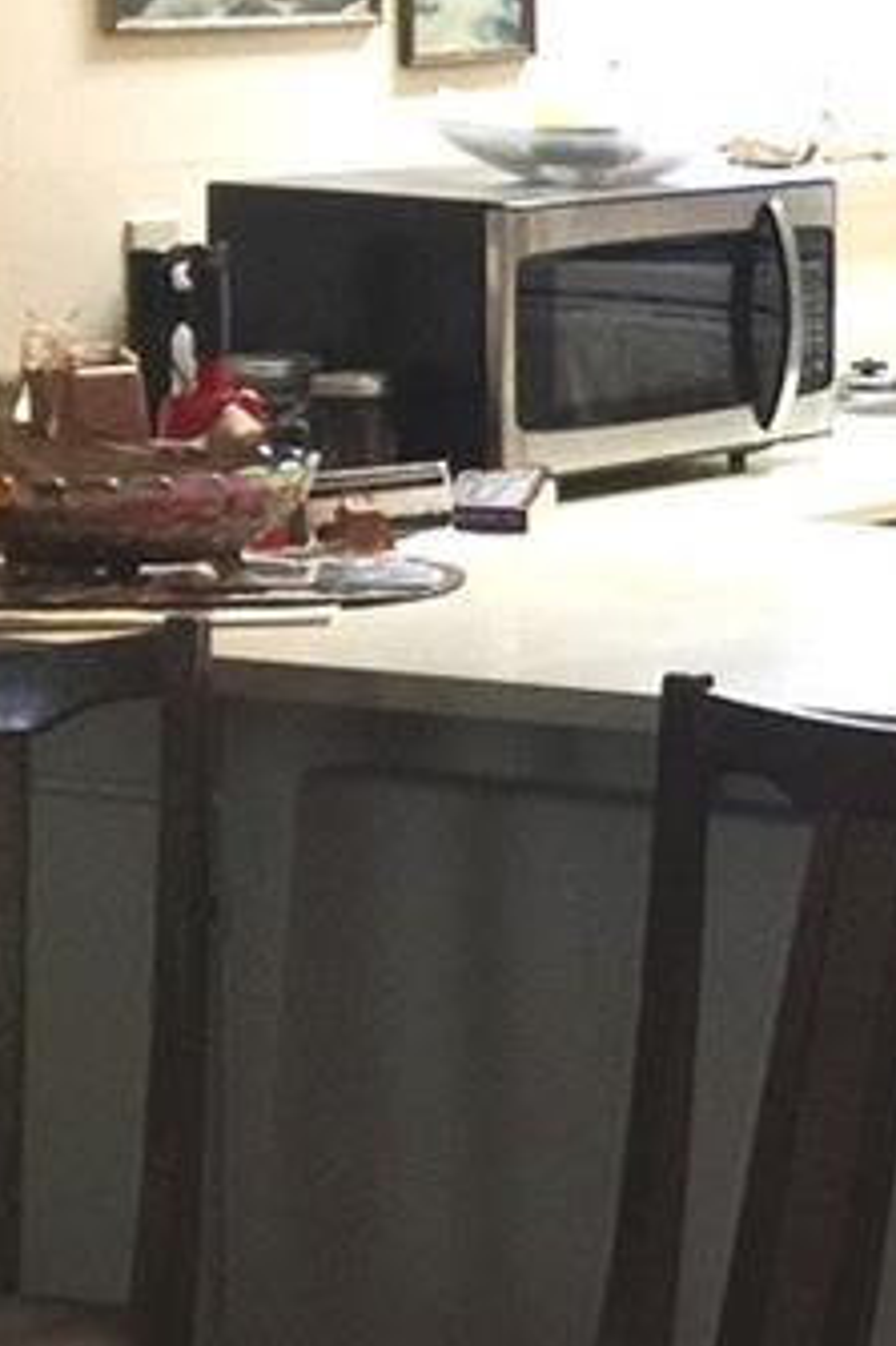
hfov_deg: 8.7
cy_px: 295
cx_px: 2487
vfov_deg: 15.1
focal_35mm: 135
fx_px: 5045
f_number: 2.2
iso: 50
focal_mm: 4.15
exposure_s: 1/30
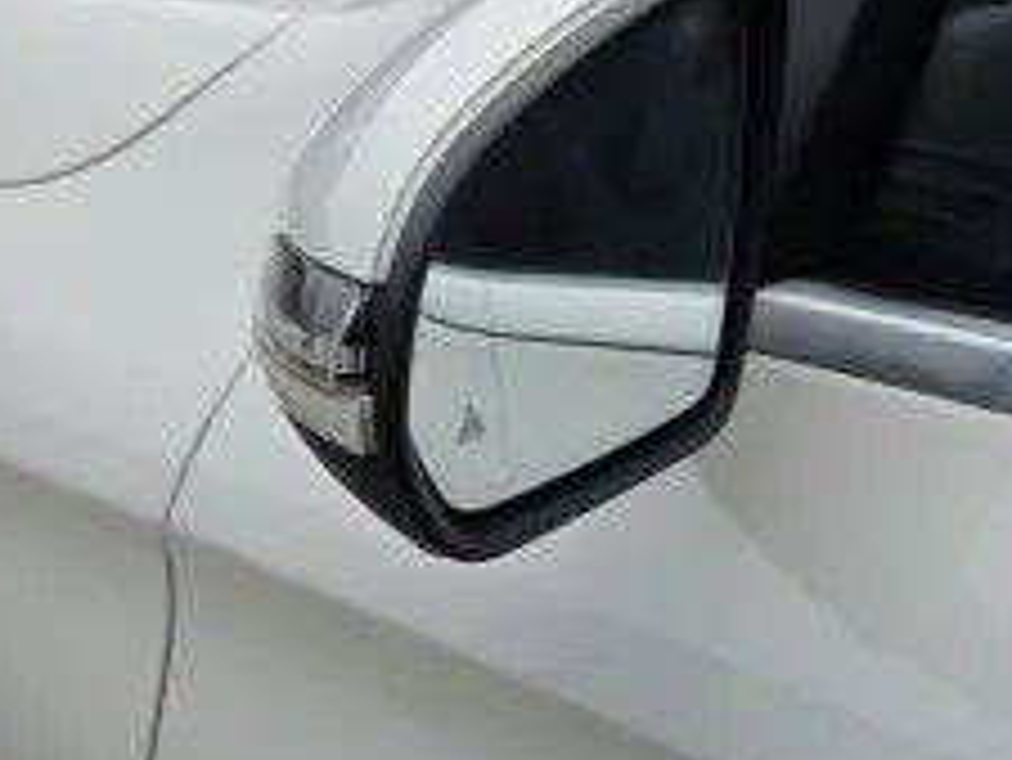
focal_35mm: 120
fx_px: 3510
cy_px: 274
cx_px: 612
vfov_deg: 12.3
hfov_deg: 16.4
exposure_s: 1/505
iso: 50
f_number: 1.25
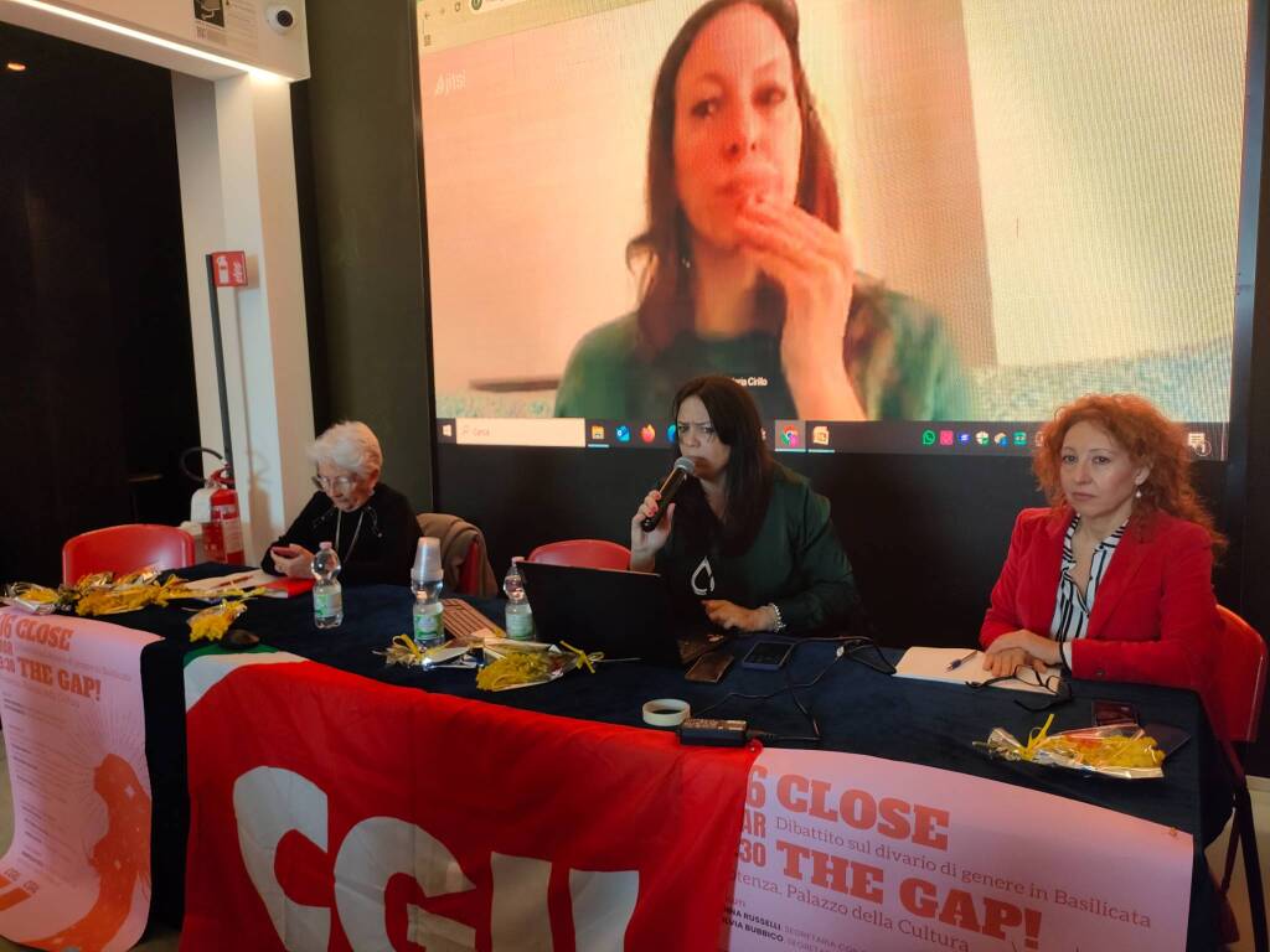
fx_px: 917
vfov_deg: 54.9
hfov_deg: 69.4
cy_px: 476
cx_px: 635
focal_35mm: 25
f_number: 1.7
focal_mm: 4.73
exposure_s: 1/50
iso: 64
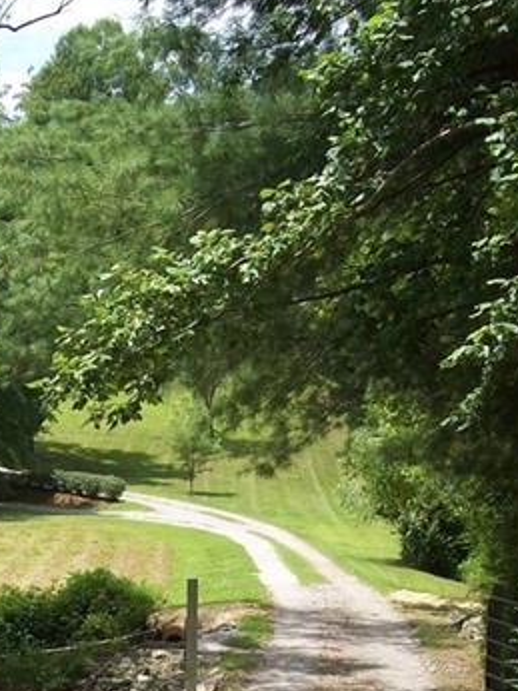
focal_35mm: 80
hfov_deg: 18.0
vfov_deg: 23.2
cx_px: 2
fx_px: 1598
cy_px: 735
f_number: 4.8
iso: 80
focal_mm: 6
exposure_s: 1/266
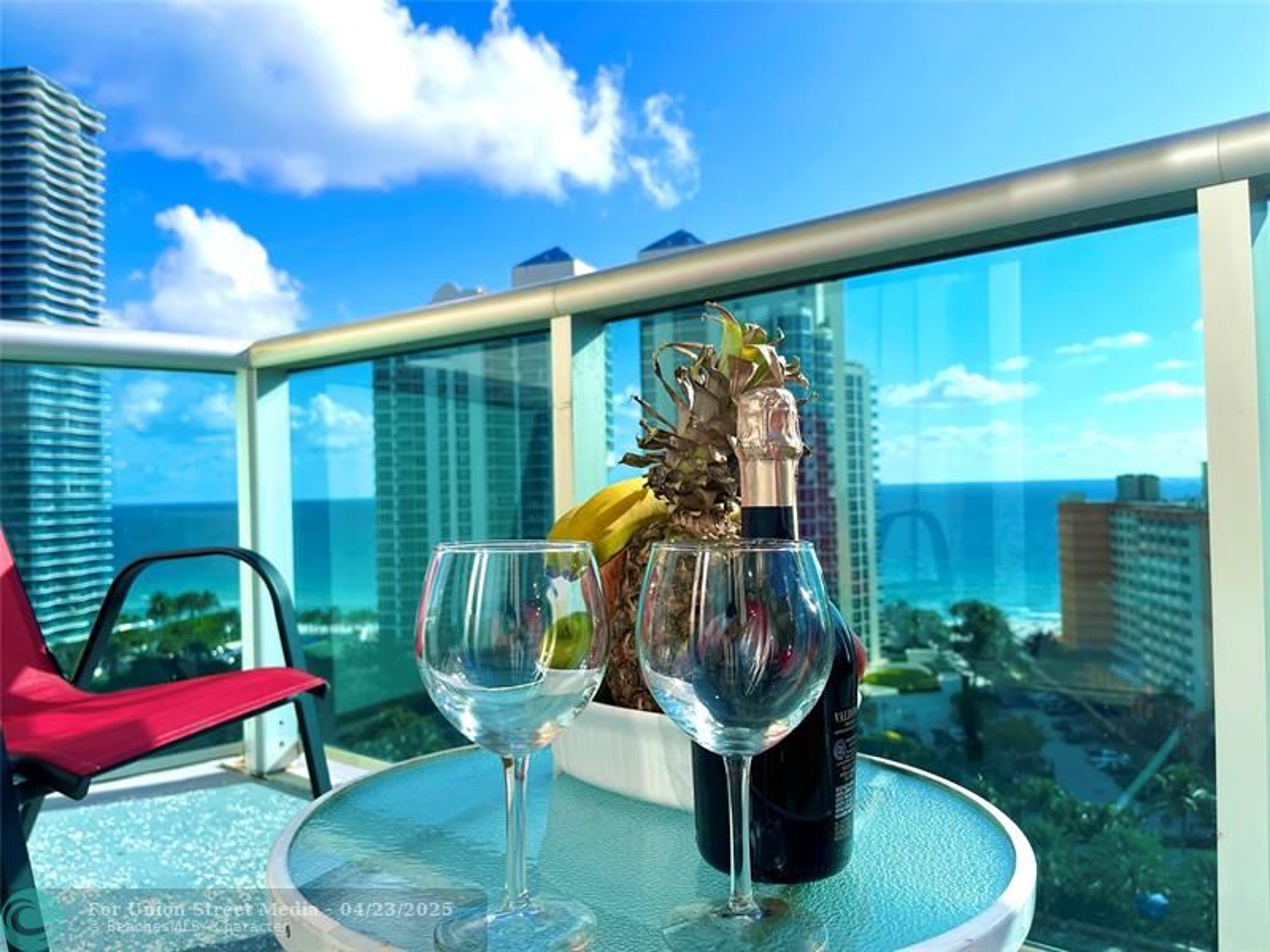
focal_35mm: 26
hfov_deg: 67.3
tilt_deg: -0.4
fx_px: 954
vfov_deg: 53.1
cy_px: 476
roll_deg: +1.4
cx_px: 635
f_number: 1.6
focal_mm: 5.1
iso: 32
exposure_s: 1/5618
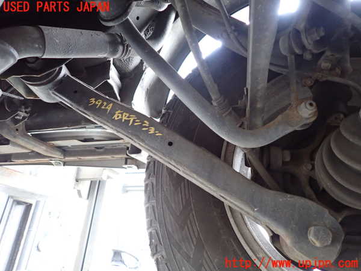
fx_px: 261
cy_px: 136
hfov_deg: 69.4
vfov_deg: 54.9
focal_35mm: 25
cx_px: 180
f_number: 2
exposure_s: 1/15
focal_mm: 4.5
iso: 800
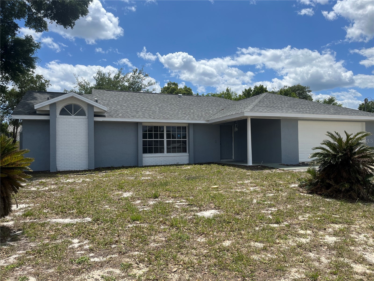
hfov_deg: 67.3
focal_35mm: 26
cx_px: 187
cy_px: 140
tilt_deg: -0.2
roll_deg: +1.1
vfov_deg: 53.1
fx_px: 281
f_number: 1.6
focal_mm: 5.1
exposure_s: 1/4854
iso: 50
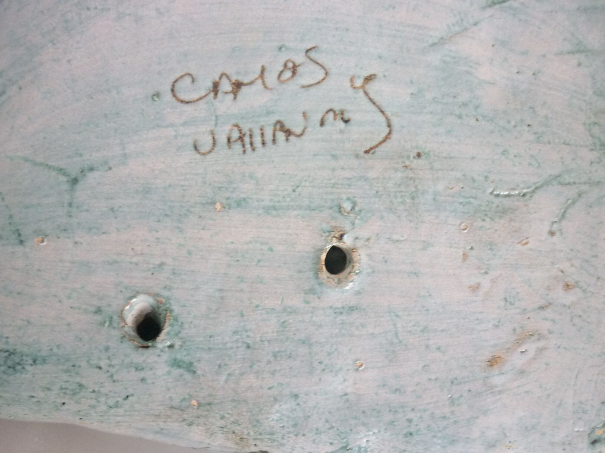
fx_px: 577
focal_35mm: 33
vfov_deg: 42.9
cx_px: 302
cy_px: 226
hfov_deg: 55.4
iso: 200
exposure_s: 1/30
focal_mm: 5.5
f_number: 2.8
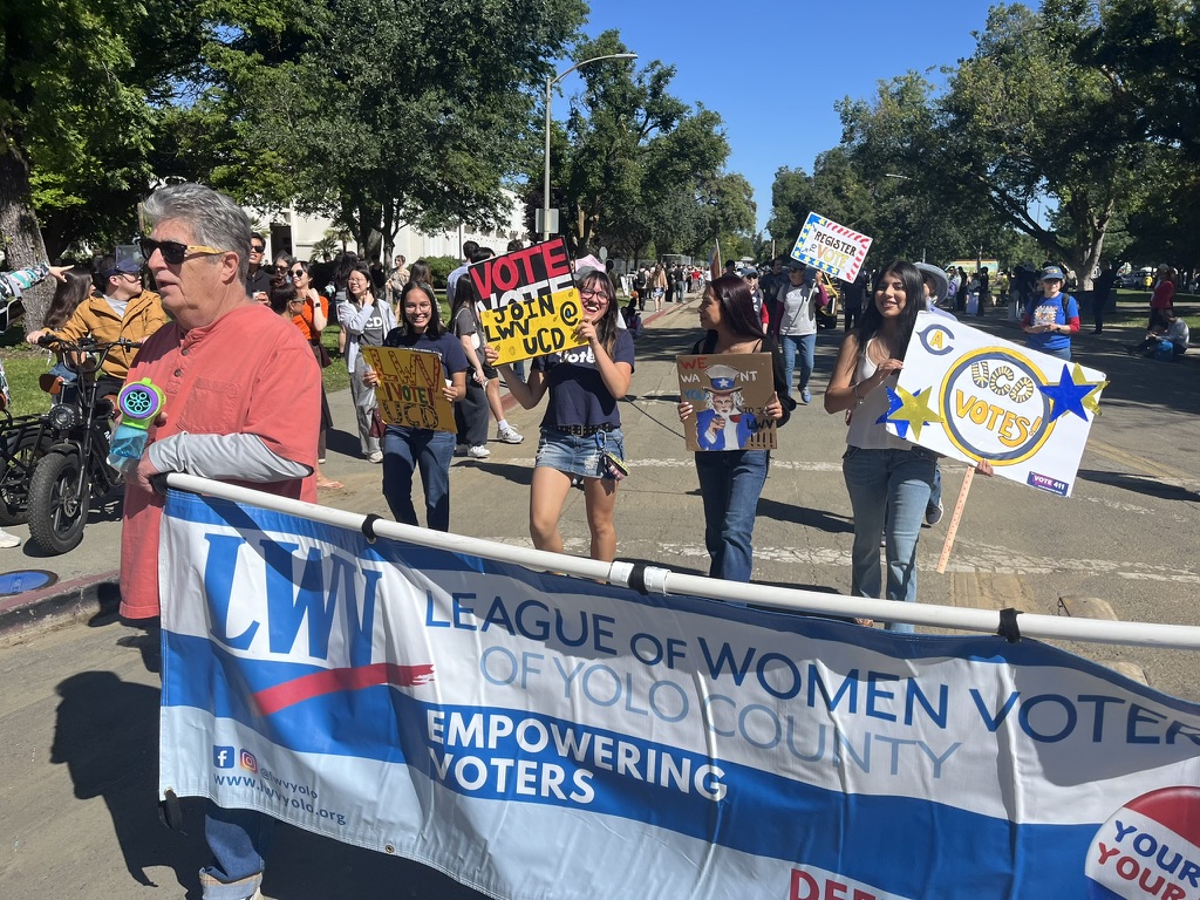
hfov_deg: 67.3
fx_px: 901
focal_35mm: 26
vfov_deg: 53.1
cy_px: 450
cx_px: 600
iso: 50
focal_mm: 5.1
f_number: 1.6
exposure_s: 1/4149
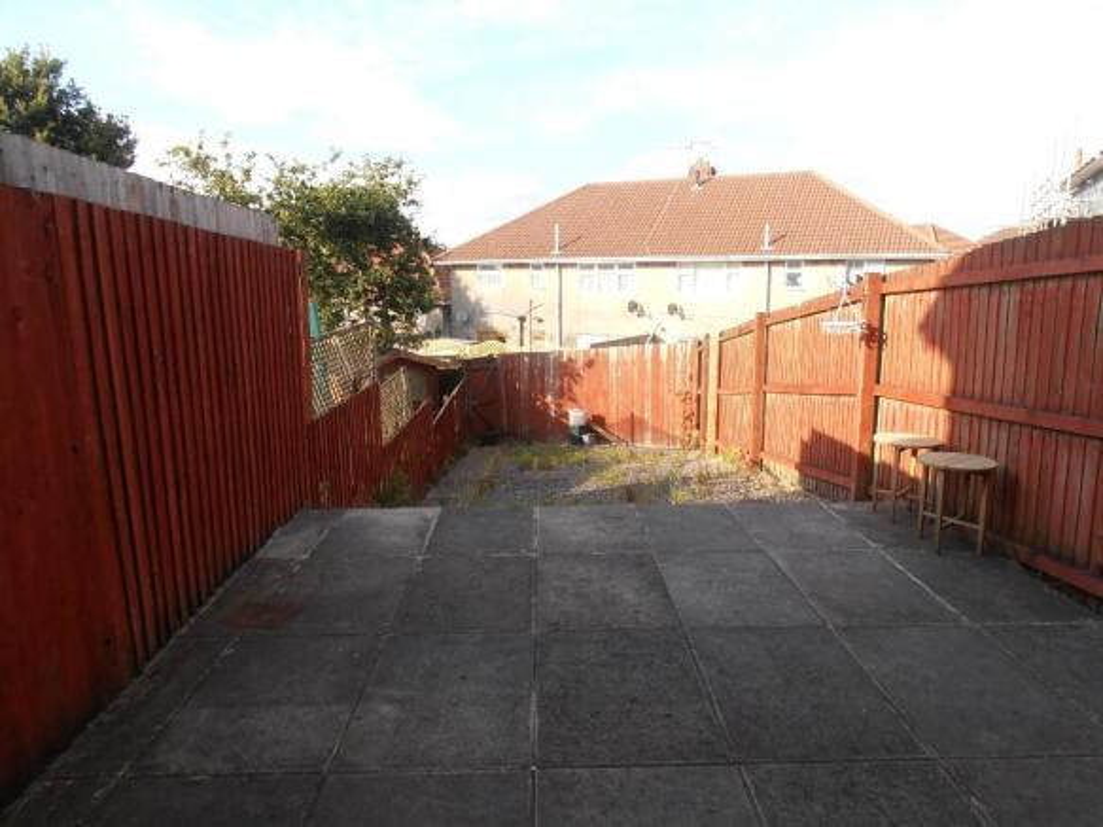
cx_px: 552
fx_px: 765
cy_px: 414
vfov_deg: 56.8
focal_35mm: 24
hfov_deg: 71.6
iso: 80
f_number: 7.9
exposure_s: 1/60
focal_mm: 4.2
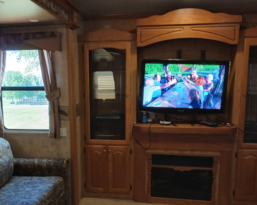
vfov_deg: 38.8
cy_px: 132
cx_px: 108
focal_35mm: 38
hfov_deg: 47.8
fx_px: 289
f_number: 1.8
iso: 250
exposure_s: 1/30
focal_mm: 3.98
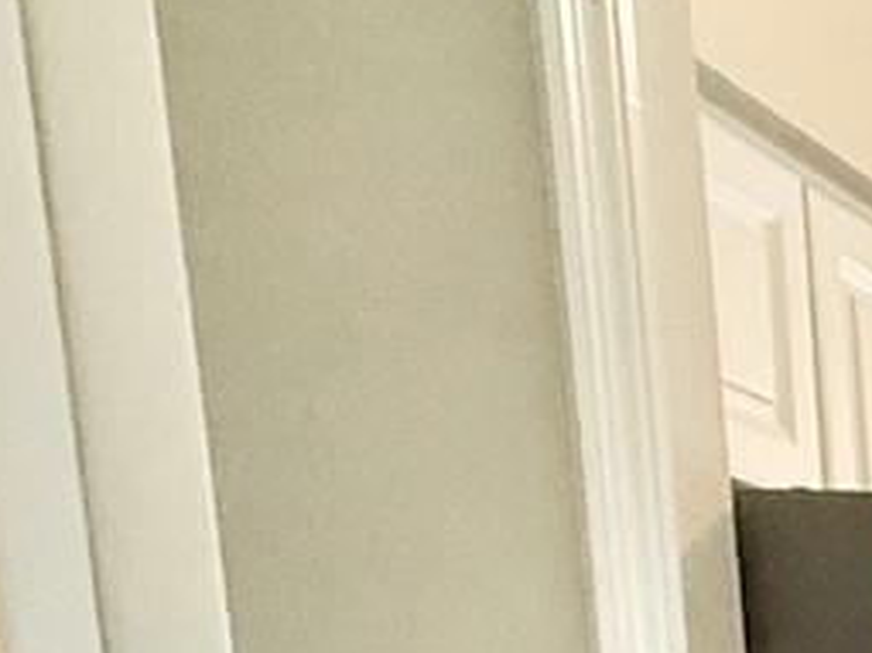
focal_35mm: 88
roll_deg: -0.3
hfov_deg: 15.4
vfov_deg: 14.1
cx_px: 1949
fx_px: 2216
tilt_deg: -9.8
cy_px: 1296
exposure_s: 1/60
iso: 320
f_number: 2.2
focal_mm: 2.22
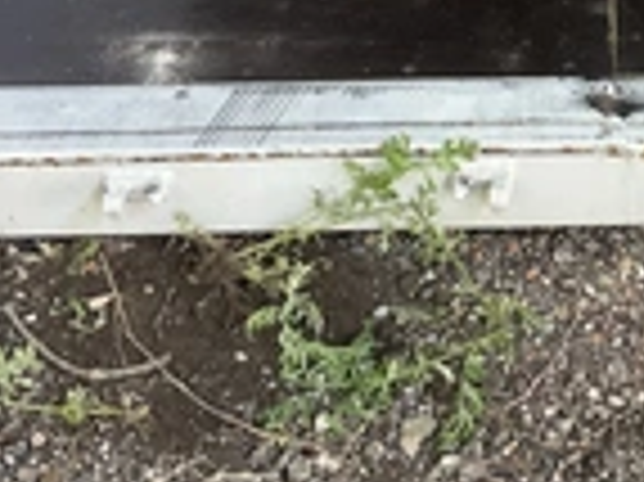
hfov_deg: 23.5
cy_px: -72
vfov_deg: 17.5
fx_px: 1506
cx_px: 590
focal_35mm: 81
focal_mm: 3
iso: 200
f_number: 1.8
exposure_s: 1/60
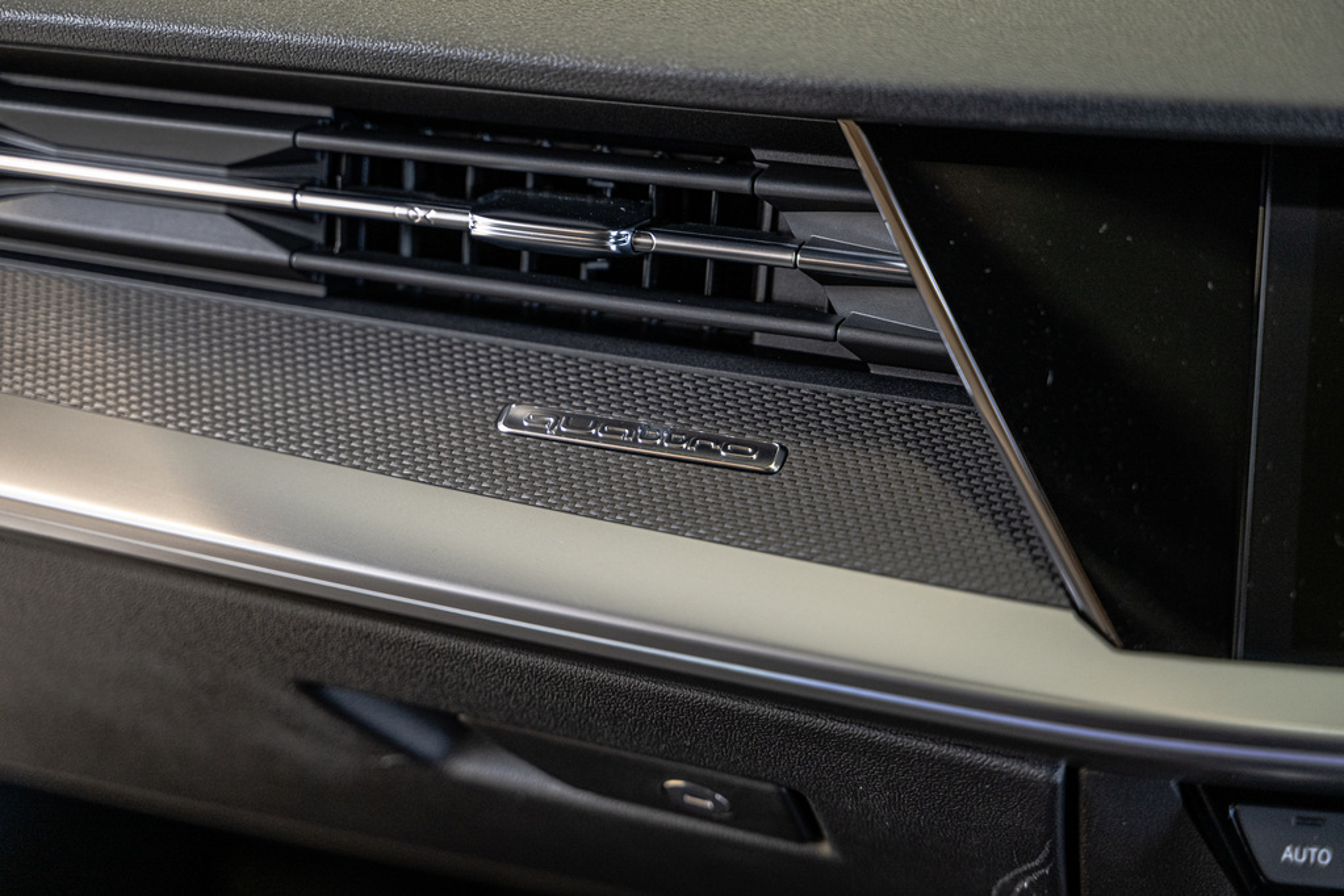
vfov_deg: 18.2
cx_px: 672
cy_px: 448
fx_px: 2800
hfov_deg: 27.0
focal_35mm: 75
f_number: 2.8
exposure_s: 1/125
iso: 1600
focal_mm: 75
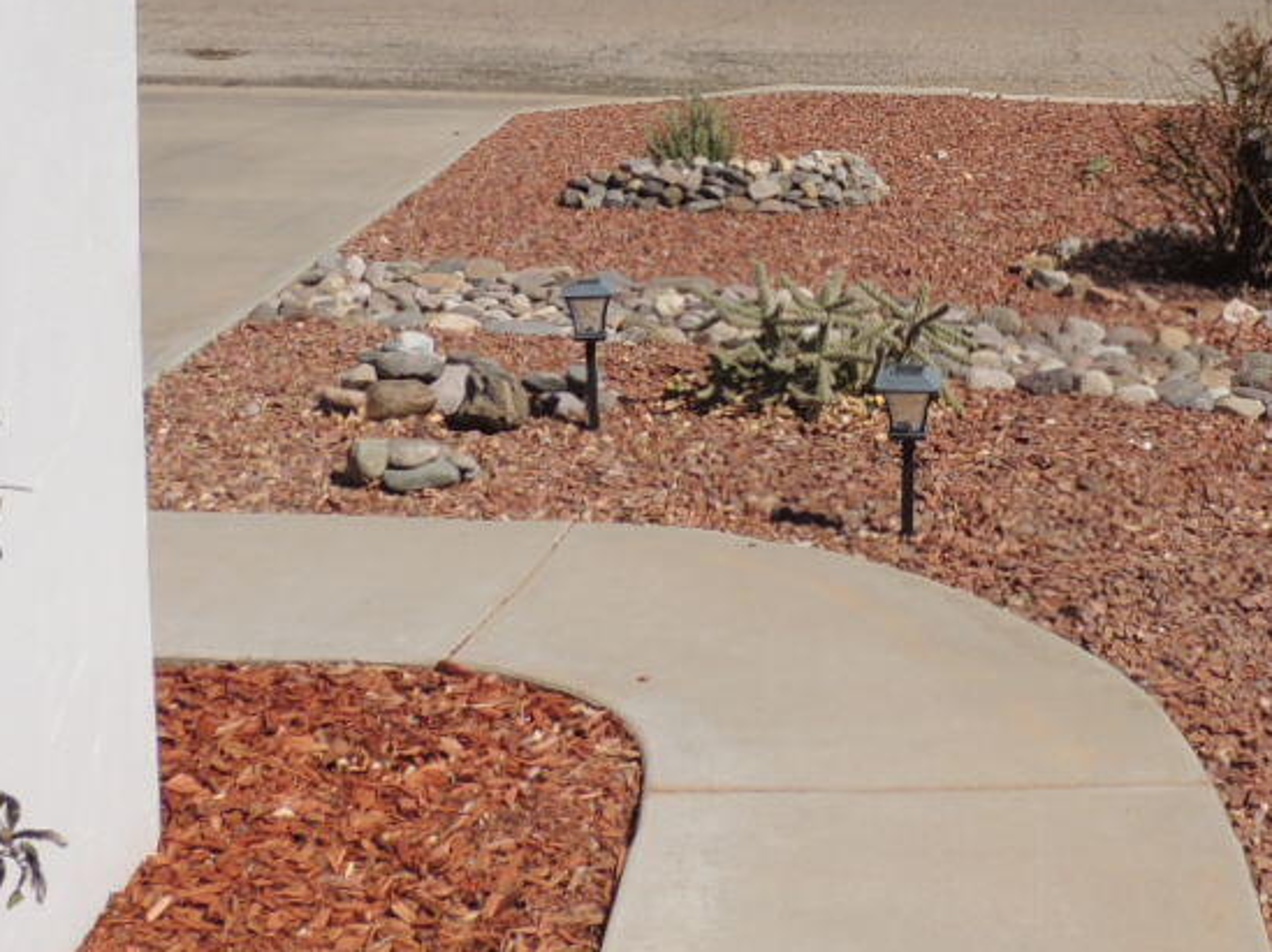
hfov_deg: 27.4
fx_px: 2571
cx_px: 959
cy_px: 141
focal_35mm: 70
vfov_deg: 20.7
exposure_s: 1/1600
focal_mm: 4.3
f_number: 3.7
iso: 100
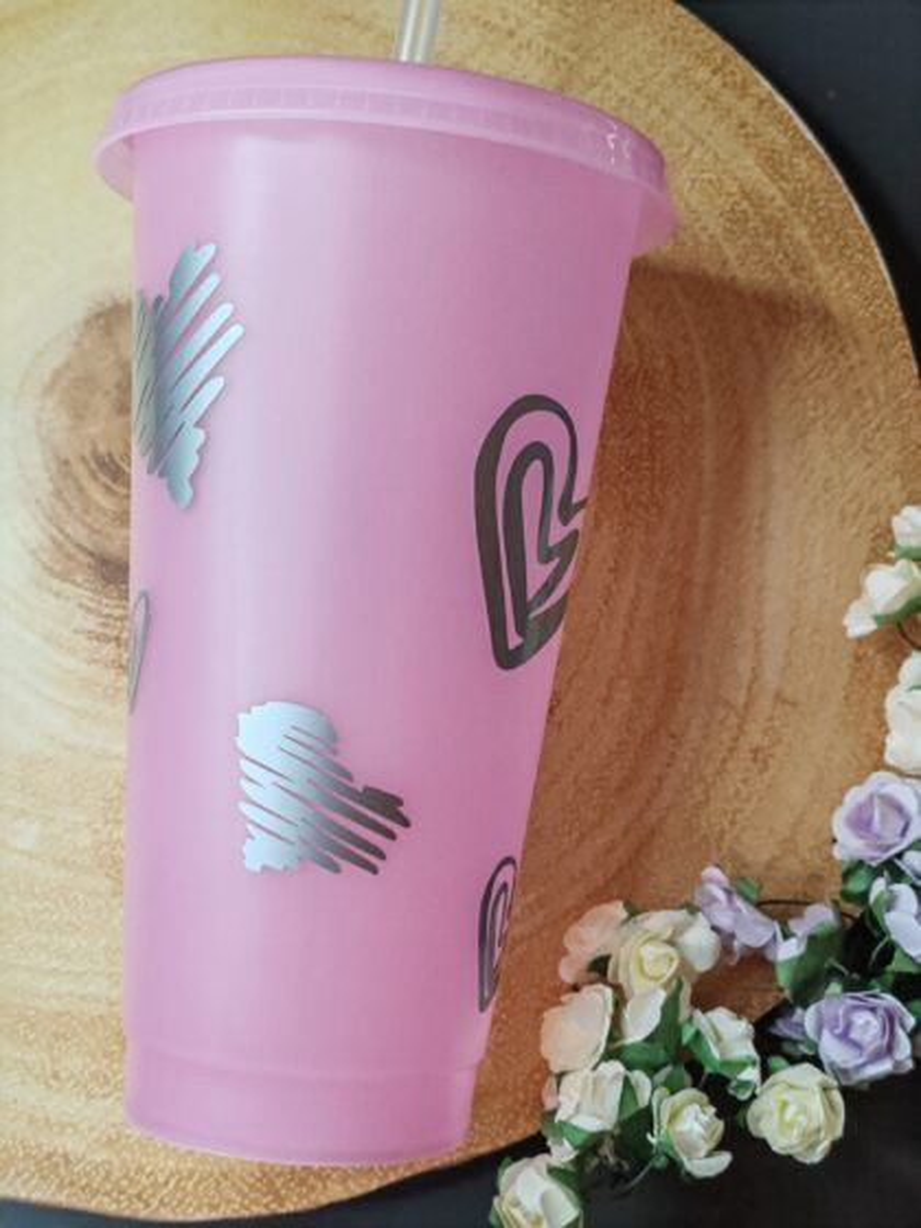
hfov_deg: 27.0
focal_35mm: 54
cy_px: 614
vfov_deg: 35.5
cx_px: 460
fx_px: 1916
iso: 800
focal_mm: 6.12
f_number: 1.9
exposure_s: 1/100
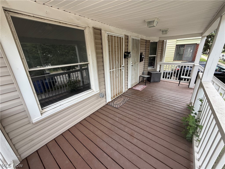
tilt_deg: -19.2
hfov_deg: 102.1
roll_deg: +1.9
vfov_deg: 85.7
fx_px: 91
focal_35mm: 14
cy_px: 84
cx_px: 112
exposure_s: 1/181
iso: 50
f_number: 2.2
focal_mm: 2.22
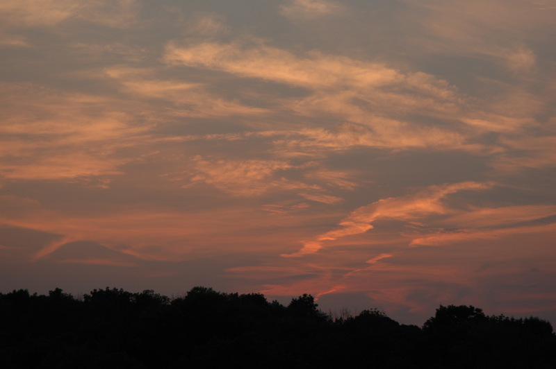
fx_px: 1898
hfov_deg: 16.7
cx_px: 278
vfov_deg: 11.1
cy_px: 184
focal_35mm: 123
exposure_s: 1/200
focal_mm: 82
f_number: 7.1
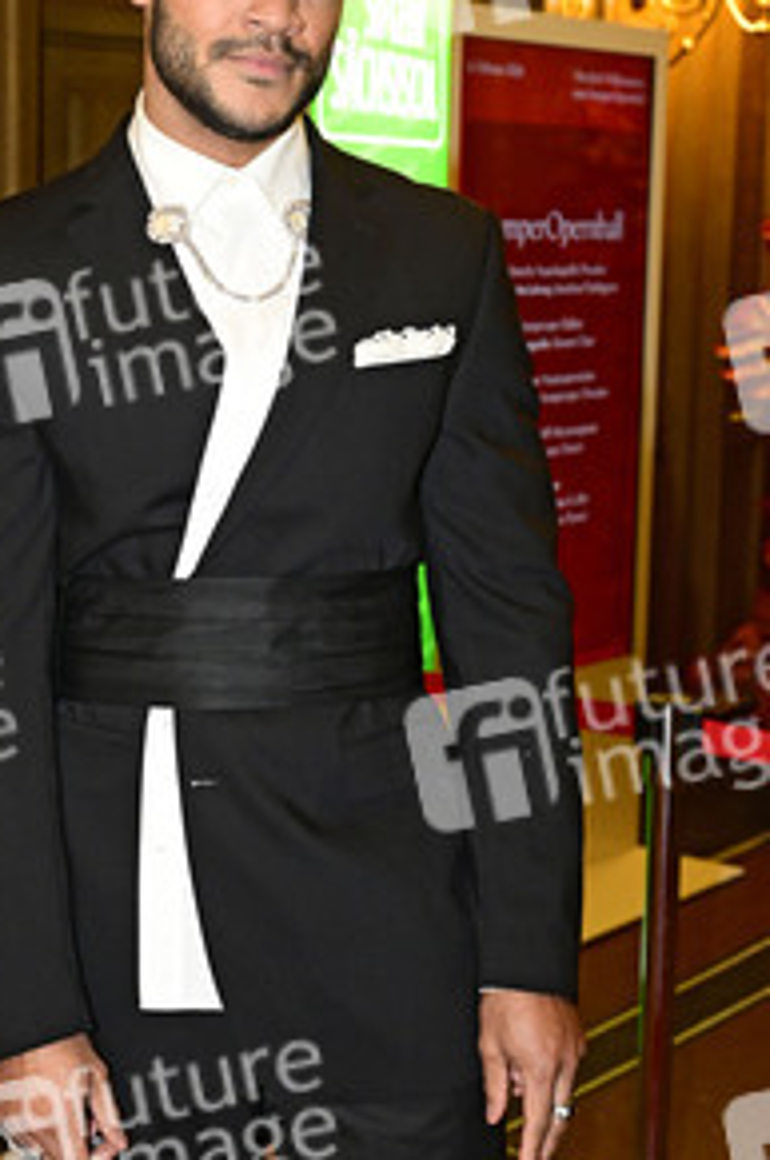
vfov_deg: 36.3
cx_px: 247
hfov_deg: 24.4
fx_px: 1771
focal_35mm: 55
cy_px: 538
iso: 4000
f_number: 5
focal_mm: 40
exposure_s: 1/200
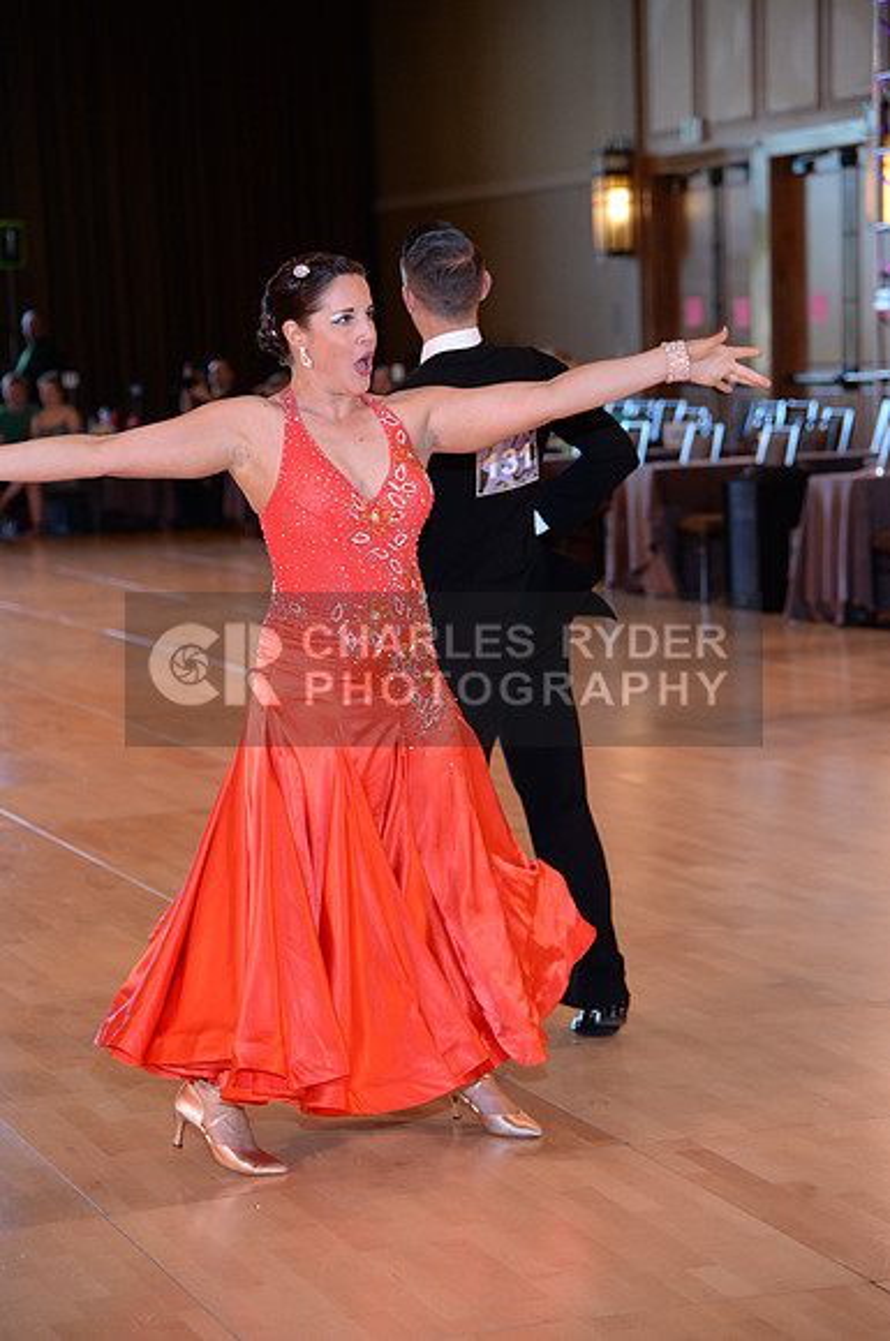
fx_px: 3533
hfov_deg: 14.4
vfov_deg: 21.5
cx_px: 445
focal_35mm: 95
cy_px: 670
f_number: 4.5
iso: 2000
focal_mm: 95
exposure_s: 1/250
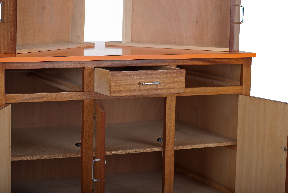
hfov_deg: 19.4
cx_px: 144
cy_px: 96
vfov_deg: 13.1
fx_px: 842
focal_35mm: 105
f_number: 5.6
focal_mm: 105
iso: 100
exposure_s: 1/250
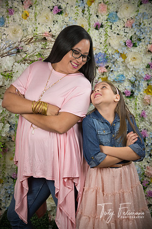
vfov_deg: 28.8
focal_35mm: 70
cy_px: 114
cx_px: 76
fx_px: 443
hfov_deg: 19.5
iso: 1250
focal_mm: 70
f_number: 5
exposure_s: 1/125
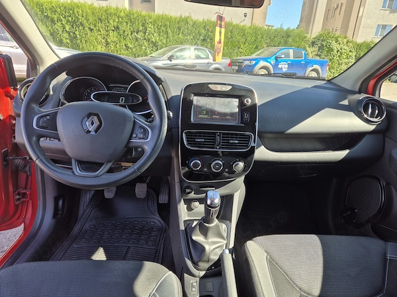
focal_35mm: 23
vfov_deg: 58.9
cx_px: 198
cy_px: 148
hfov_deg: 73.9
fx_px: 264
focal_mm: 5.4
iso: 25
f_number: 1.8
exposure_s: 1/328
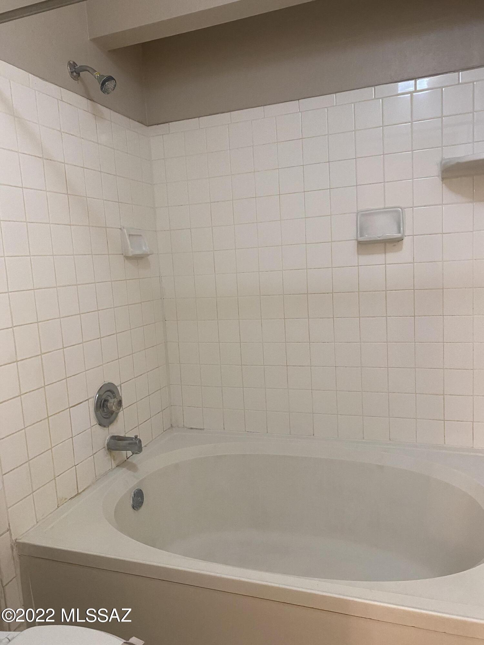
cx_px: 242
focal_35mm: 26
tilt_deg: -6.5
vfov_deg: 67.3
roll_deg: +3.1
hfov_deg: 53.1
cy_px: 322
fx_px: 485
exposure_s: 1/60
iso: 200
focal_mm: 4.25
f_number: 1.8
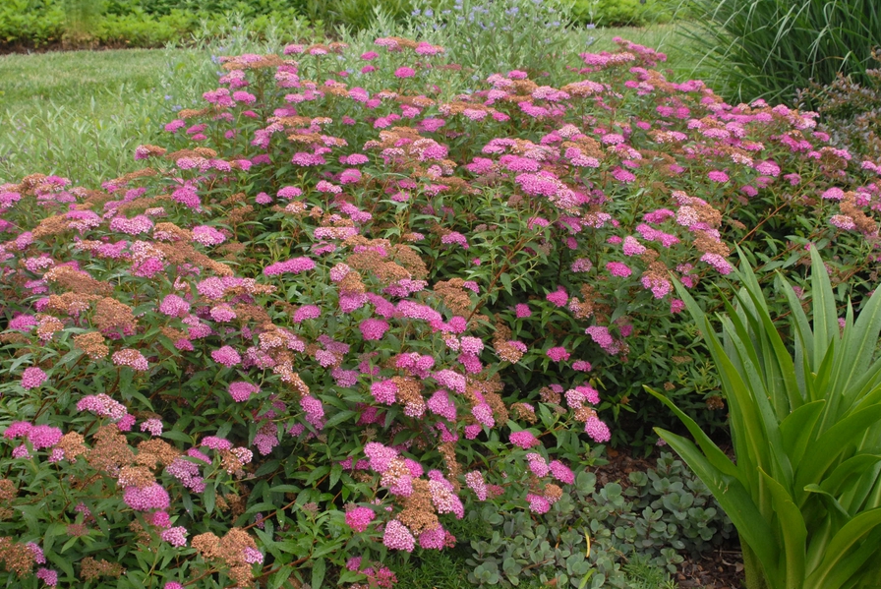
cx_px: 413
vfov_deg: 28.1
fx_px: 1176
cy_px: 316
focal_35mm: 48
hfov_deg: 41.1
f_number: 7.1
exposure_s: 1/180
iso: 400
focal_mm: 28
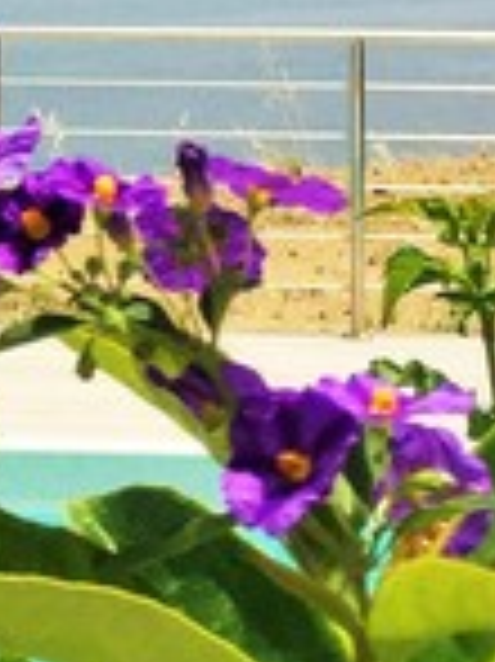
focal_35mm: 158
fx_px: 3017
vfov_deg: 12.1
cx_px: -752
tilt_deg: +0.9
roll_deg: -2.0
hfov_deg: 8.5
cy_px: -221
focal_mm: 4.15
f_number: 2.2
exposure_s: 1/3300
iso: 32
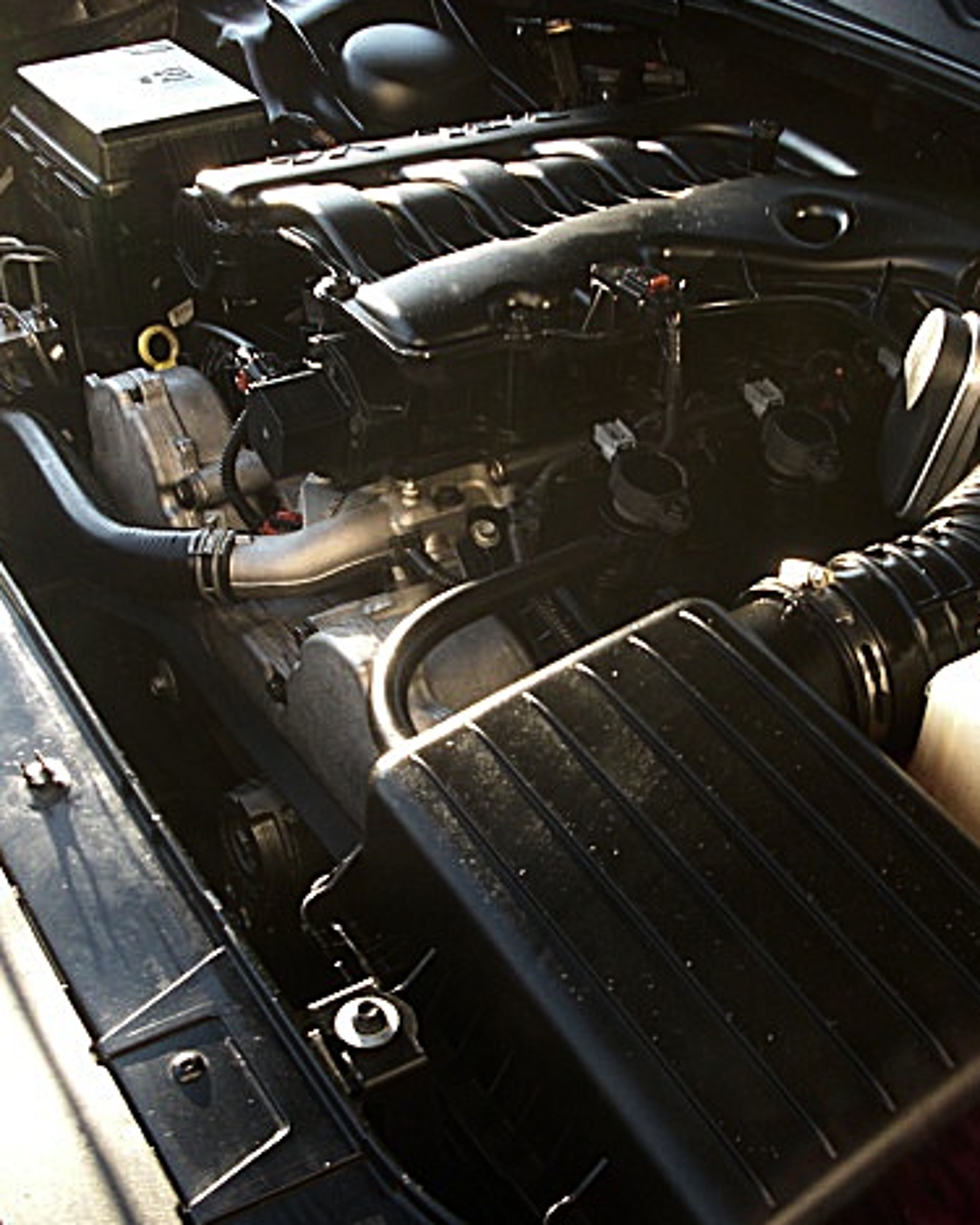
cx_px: 578
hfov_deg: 31.4
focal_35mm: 48
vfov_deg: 38.8
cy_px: 619
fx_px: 1741
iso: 100
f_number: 2.8
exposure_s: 1/100
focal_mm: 6.3
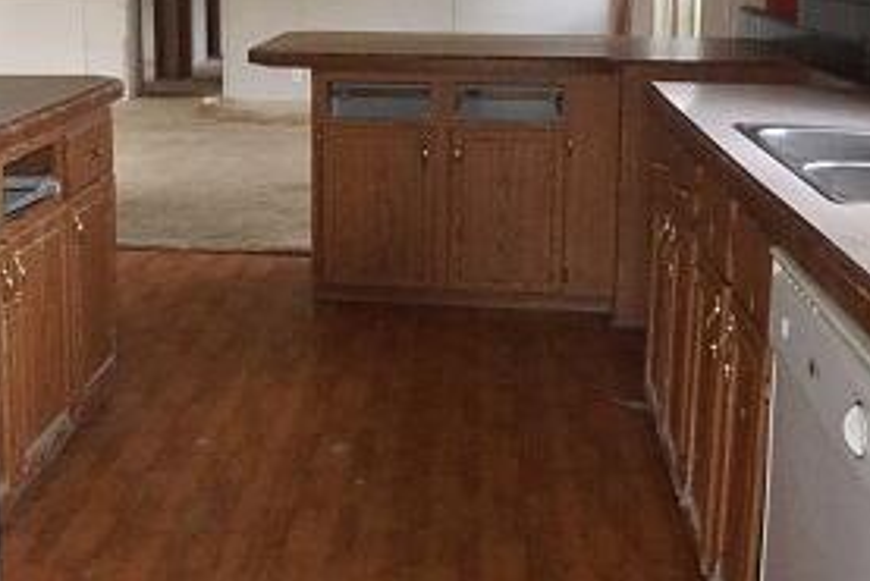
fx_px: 1257
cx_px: 280
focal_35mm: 52
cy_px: 107
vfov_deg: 25.5
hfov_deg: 37.7
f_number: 11
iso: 6400
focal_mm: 16
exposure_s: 1/160
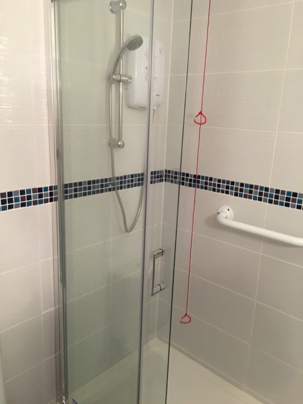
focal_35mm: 29
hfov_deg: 48.2
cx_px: 152
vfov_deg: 61.7
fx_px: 338
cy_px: 202
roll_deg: -3.1
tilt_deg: -17.2
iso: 200
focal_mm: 4.15
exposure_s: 1/25
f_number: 2.2
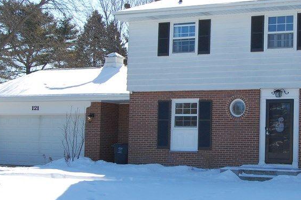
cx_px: 235
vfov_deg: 19.2
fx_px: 593
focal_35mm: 71
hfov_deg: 28.0
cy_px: 109
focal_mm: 26
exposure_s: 1/400
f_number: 10
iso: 400
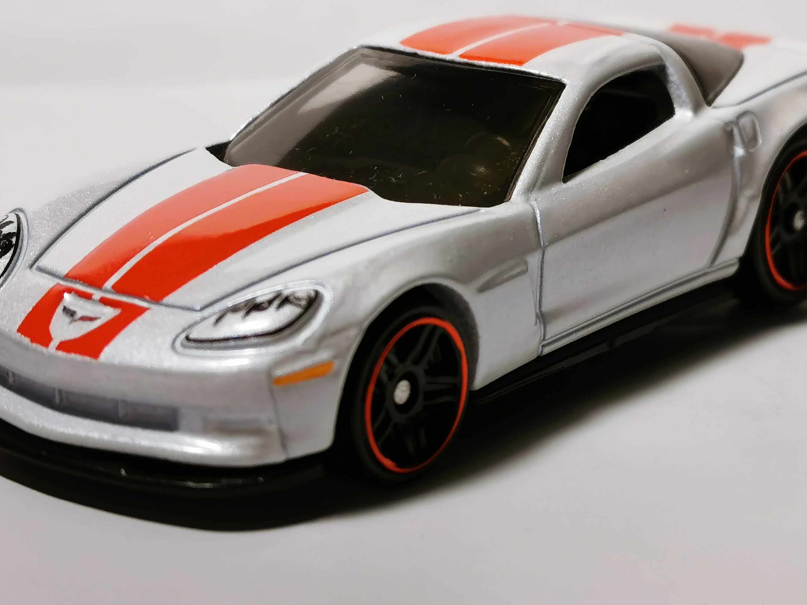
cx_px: 386
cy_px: 265
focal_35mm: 106
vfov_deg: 14.0
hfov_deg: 18.5
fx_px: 2471
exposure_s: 1/100
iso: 64
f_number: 1.8
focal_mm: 5.58
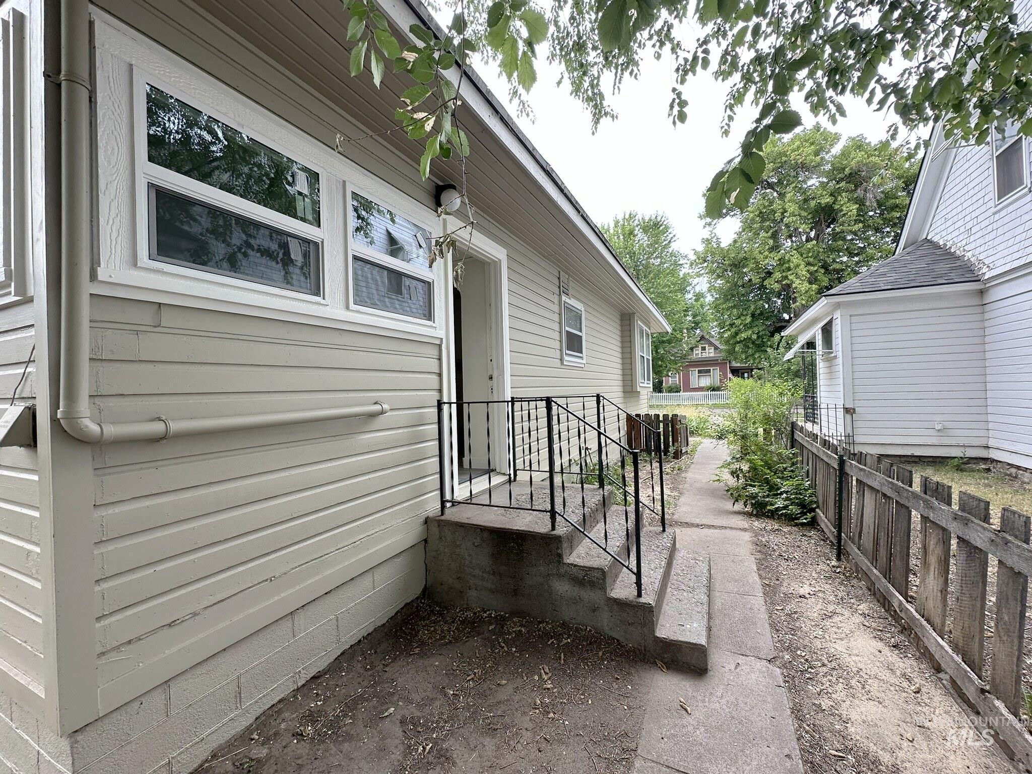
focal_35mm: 14
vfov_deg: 85.7
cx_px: 516
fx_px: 417
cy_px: 387
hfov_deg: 102.1
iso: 40
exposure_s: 1/146
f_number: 2.2
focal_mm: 2.22
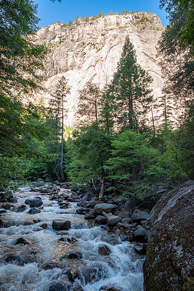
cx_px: 97
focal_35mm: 24
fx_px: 194
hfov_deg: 53.1
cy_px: 146
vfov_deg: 73.7
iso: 100
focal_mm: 8.8
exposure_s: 1/250
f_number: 3.5
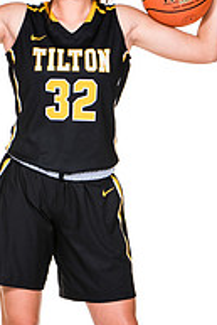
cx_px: 61
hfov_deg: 4.3
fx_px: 2906
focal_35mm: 322
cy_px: 168
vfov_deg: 6.4
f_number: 6.3
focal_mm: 92
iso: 200
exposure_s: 1/160
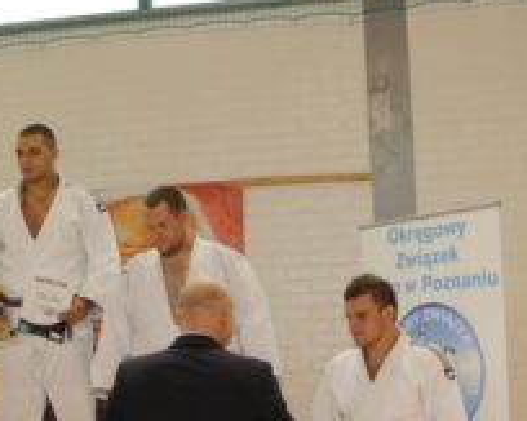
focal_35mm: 72
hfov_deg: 25.8
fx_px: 1122
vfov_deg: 21.1
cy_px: 313
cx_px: 85
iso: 280
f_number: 4
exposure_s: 1/60
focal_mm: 14.5
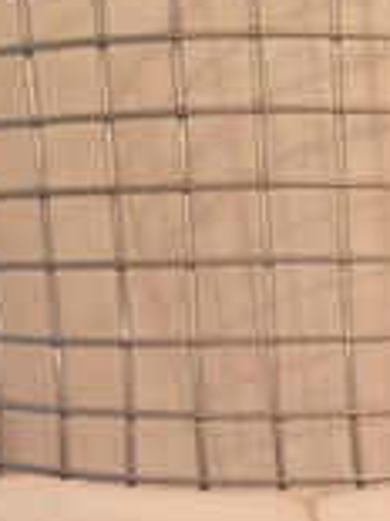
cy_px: 787
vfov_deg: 15.2
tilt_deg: -23.1
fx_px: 1805
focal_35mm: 120
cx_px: 437
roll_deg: -0.6
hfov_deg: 12.1
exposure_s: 1/17
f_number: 2.2
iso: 320
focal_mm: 4.15
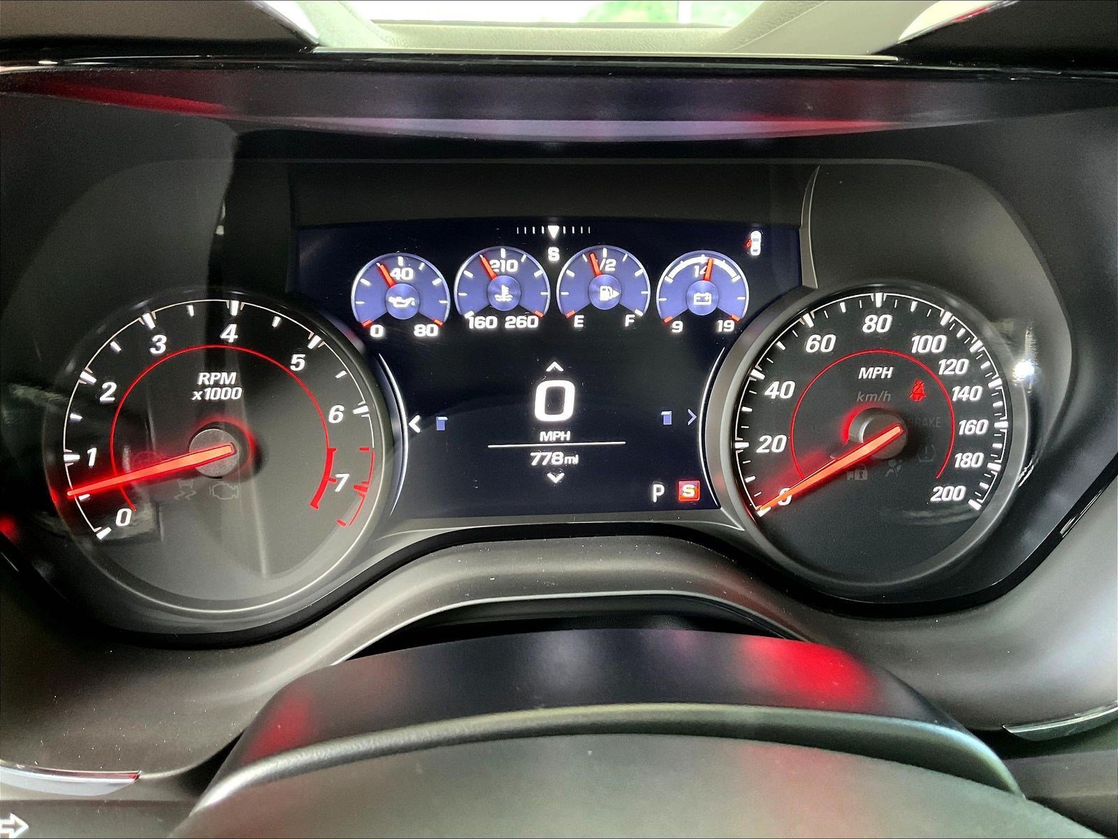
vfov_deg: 48.2
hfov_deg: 61.7
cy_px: 420
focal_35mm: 29
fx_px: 937
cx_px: 559
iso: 320
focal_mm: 3
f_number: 1.8
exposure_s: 1/40
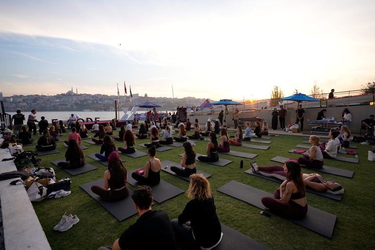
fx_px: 167
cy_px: 125
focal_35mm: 16
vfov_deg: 73.7
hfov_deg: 96.7
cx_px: 188
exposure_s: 1/400
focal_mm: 16
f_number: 2.8
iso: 200
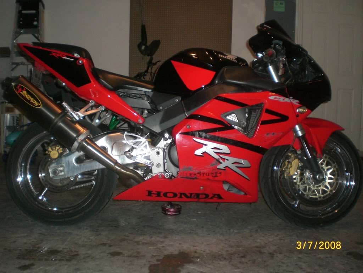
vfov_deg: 37.7
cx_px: 182
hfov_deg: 49.0
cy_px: 136
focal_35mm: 38
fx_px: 398
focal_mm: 6.3
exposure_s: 1/60
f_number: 3.1
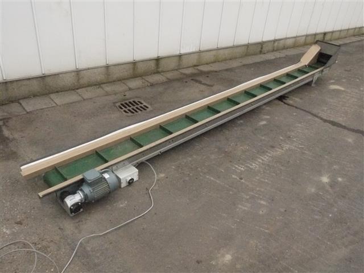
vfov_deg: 46.8
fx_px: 315
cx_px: 182
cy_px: 136
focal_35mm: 30
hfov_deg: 60.0
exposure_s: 1/1000
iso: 3200
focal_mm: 15
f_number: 13
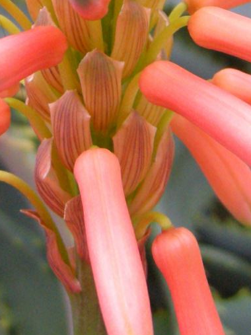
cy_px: -90
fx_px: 1335
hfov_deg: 10.7
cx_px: 39
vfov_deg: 13.8
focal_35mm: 138
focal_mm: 7.5
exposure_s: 1/53.1
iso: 264
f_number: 2.7
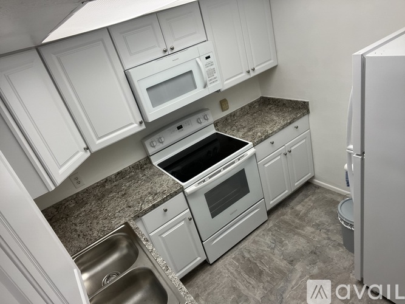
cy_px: 152
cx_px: 202
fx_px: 269
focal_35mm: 23
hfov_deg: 73.9
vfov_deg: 58.9
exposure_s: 1/60
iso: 50
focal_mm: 2.71
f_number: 2.2
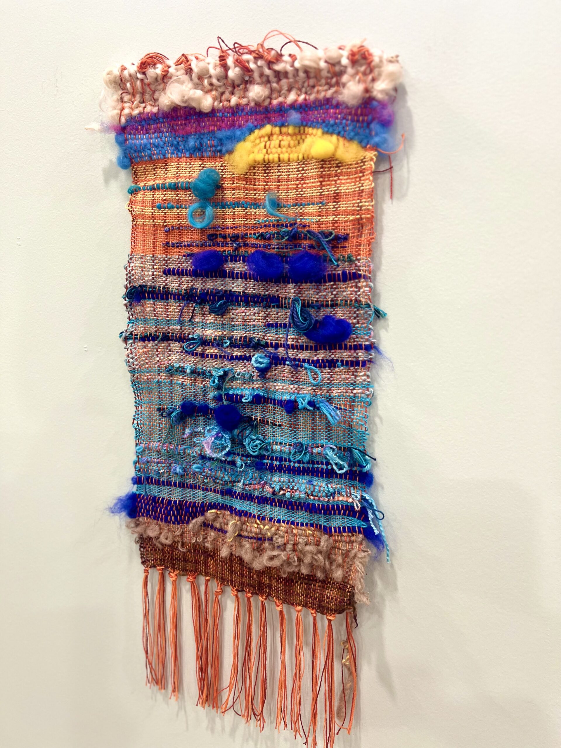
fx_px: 562
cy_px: 374
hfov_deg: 53.1
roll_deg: -0.8
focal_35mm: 26
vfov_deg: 67.3
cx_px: 280
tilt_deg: -9.5
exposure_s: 1/60
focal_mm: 5.7
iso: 100
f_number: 1.5
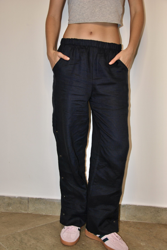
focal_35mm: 40
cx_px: 84
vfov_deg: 47.9
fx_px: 281
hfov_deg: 33.1
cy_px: 125
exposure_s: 1/60
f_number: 4
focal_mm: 27
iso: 200
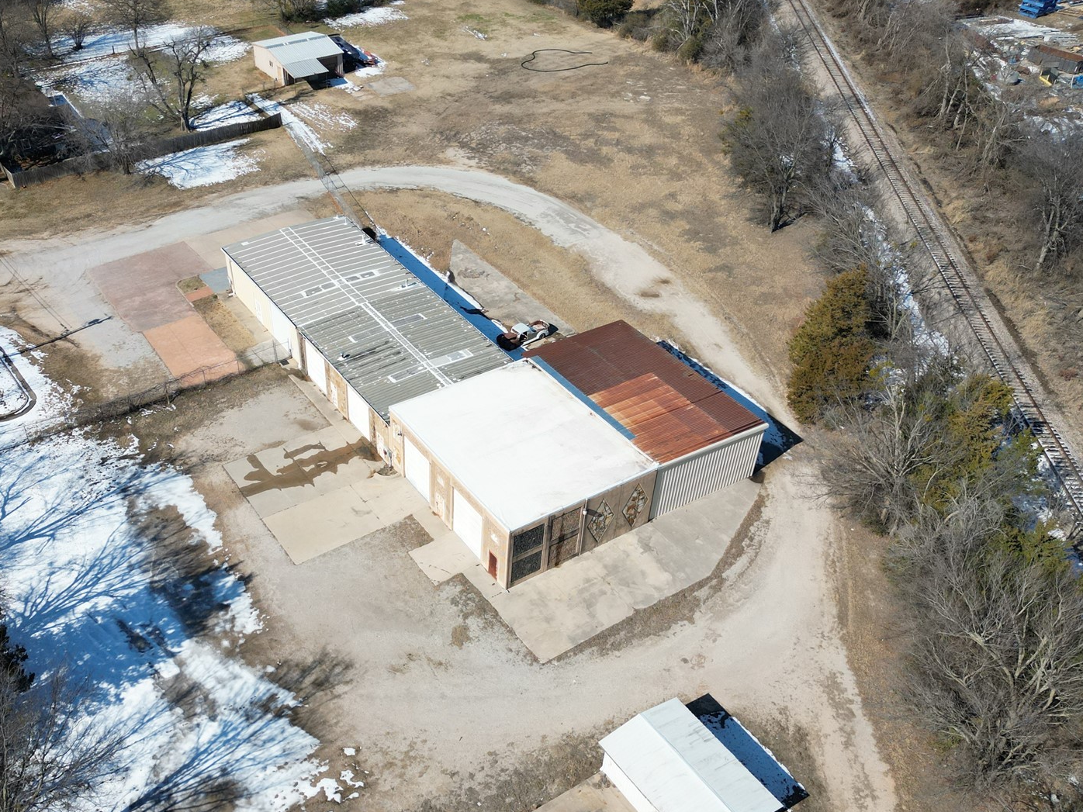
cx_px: 442
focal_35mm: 33
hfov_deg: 55.0
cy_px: 466
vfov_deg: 42.8
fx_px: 1032
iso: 140
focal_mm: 6.72
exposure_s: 1/4000
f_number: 1.7
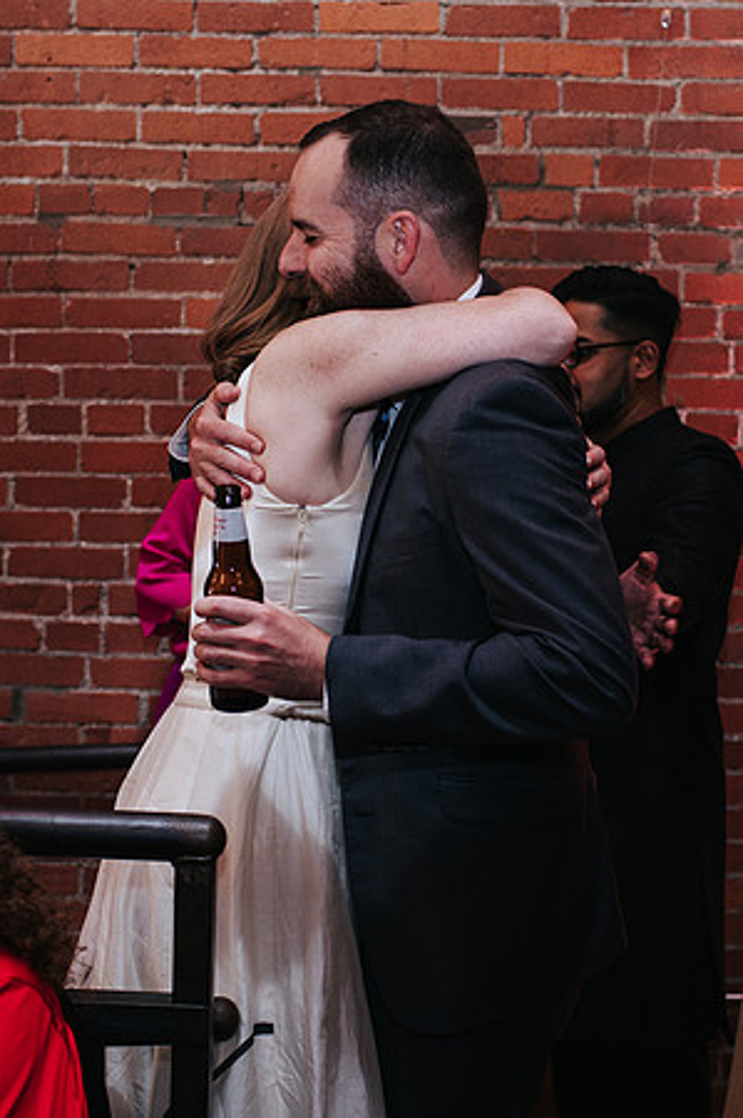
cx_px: 404
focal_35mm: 53
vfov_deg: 37.8
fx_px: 1631
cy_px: 559
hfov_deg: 25.7
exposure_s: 1/200
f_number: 3.2
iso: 800
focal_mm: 35
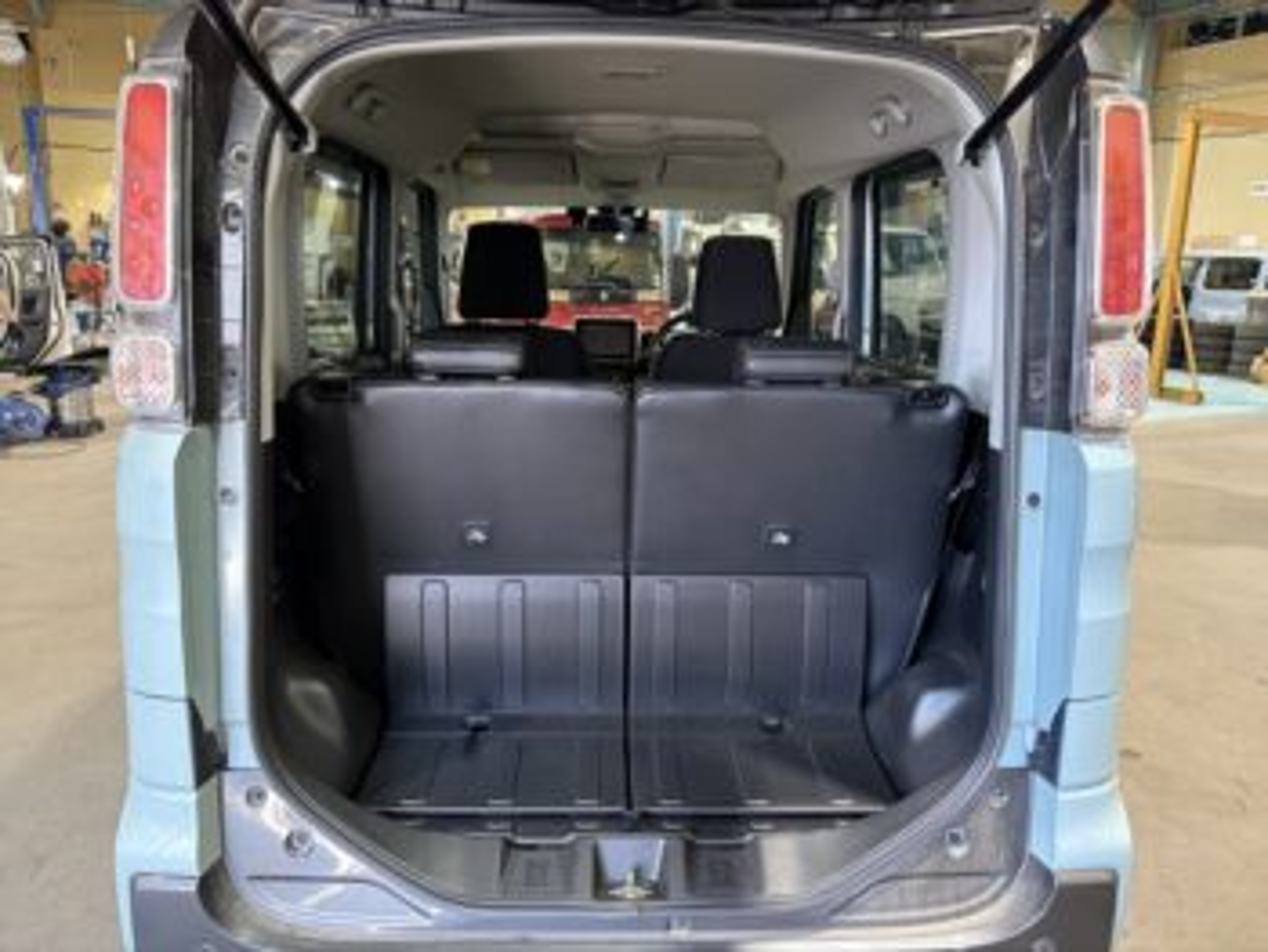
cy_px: 476
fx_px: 953
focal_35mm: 26
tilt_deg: -12.1
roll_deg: -0.2
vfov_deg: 53.1
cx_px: 634
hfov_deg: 67.3
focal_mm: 5.96
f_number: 1.6
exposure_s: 1/50
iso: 250
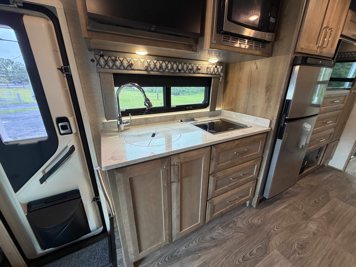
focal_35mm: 14
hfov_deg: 102.1
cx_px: 178
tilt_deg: -18.7
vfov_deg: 85.7
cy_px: 134
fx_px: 144
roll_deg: -1.0
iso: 320
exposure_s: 1/91
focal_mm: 2.22
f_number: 2.2
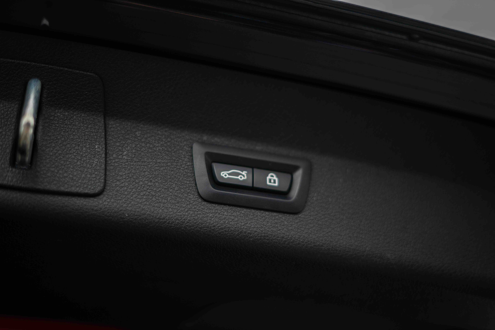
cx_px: 248
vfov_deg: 27.0
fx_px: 687
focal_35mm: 50
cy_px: 165
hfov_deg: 39.6
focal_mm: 50
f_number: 1.8
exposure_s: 1/500
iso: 100
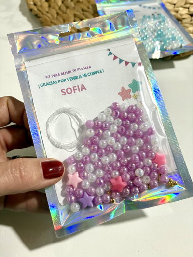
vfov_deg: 67.3
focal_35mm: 26
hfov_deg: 53.1
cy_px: 128
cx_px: 96
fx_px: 193
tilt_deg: -57.6
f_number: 1.6
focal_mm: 5.96
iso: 250
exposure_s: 1/50
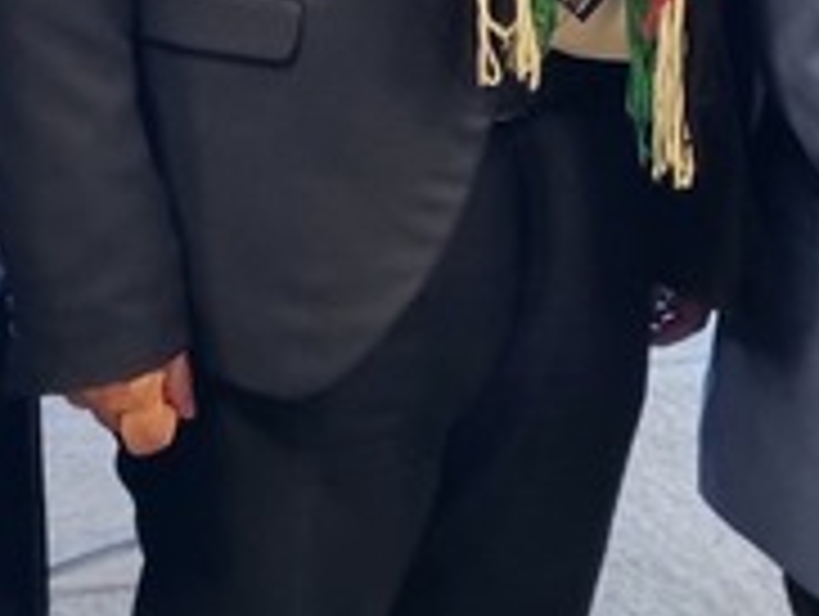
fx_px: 2772
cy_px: -115
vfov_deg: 12.4
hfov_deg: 16.6
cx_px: 58
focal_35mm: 117
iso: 250
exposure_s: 1/50
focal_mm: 5.4
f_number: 1.8
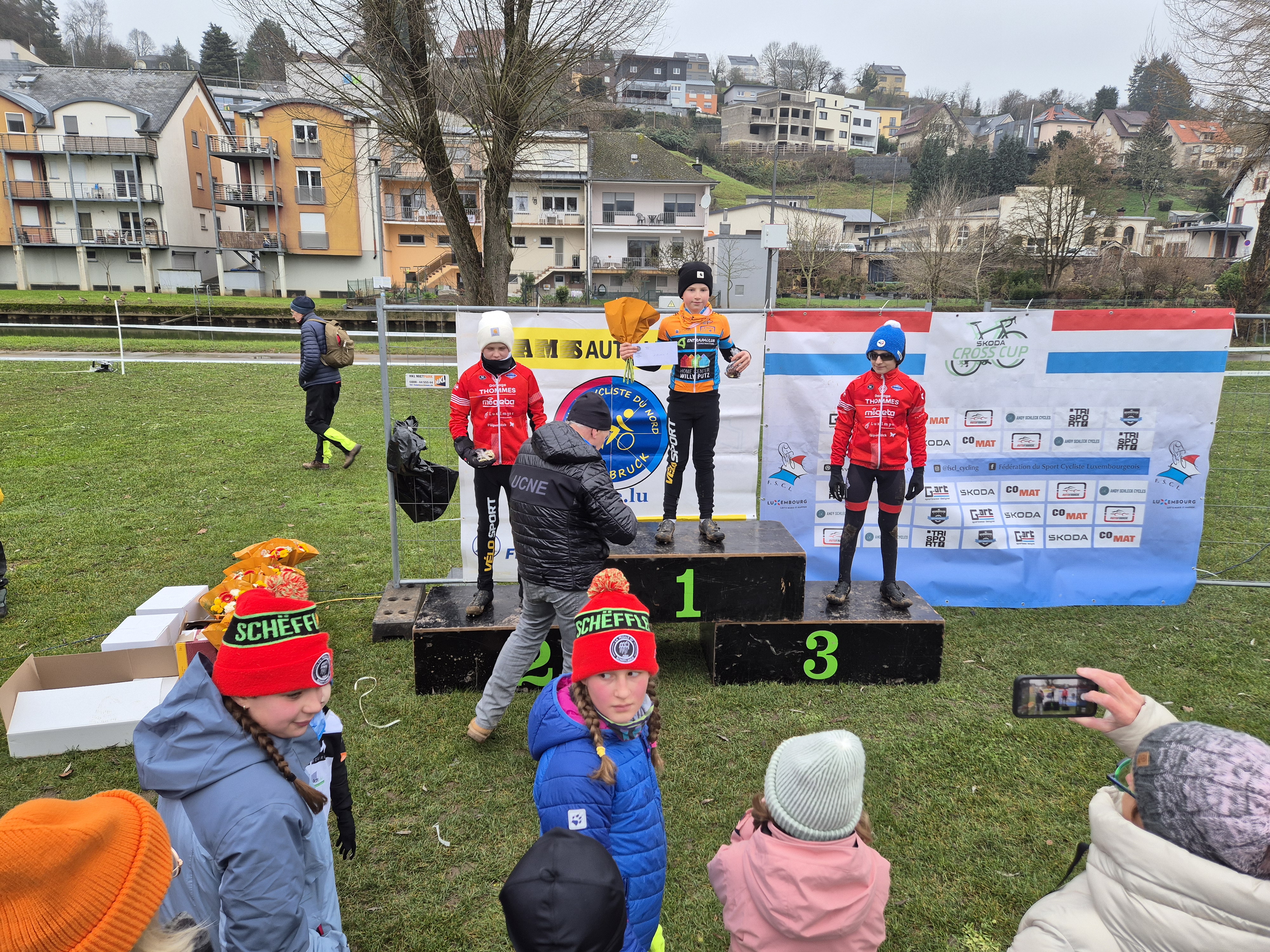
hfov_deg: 73.9
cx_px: 635
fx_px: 844
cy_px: 476
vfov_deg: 58.9
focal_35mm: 23
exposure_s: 1/180
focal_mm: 5.4
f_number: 1.8
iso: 50
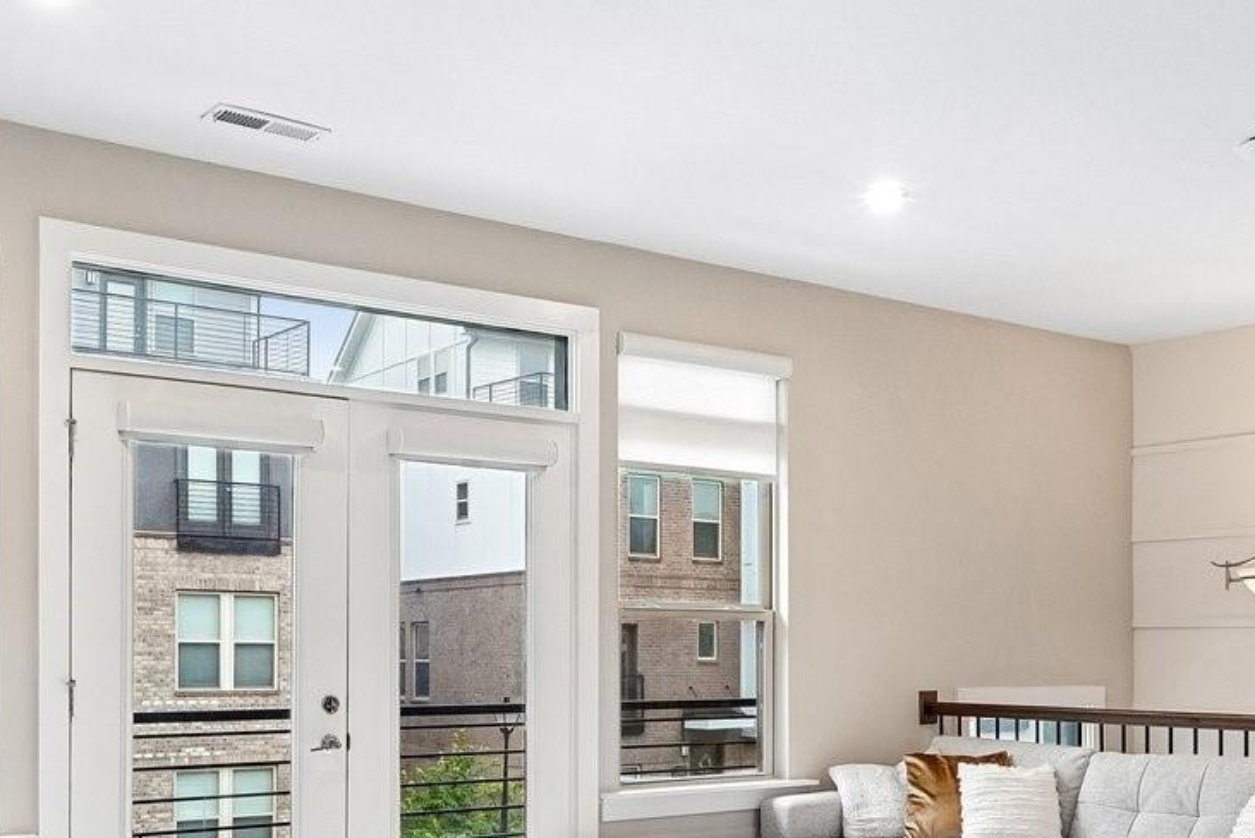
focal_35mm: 44
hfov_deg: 44.4
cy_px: 664
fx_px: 1538
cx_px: 668
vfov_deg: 29.8
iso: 400
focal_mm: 10.5
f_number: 8
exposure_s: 1/15
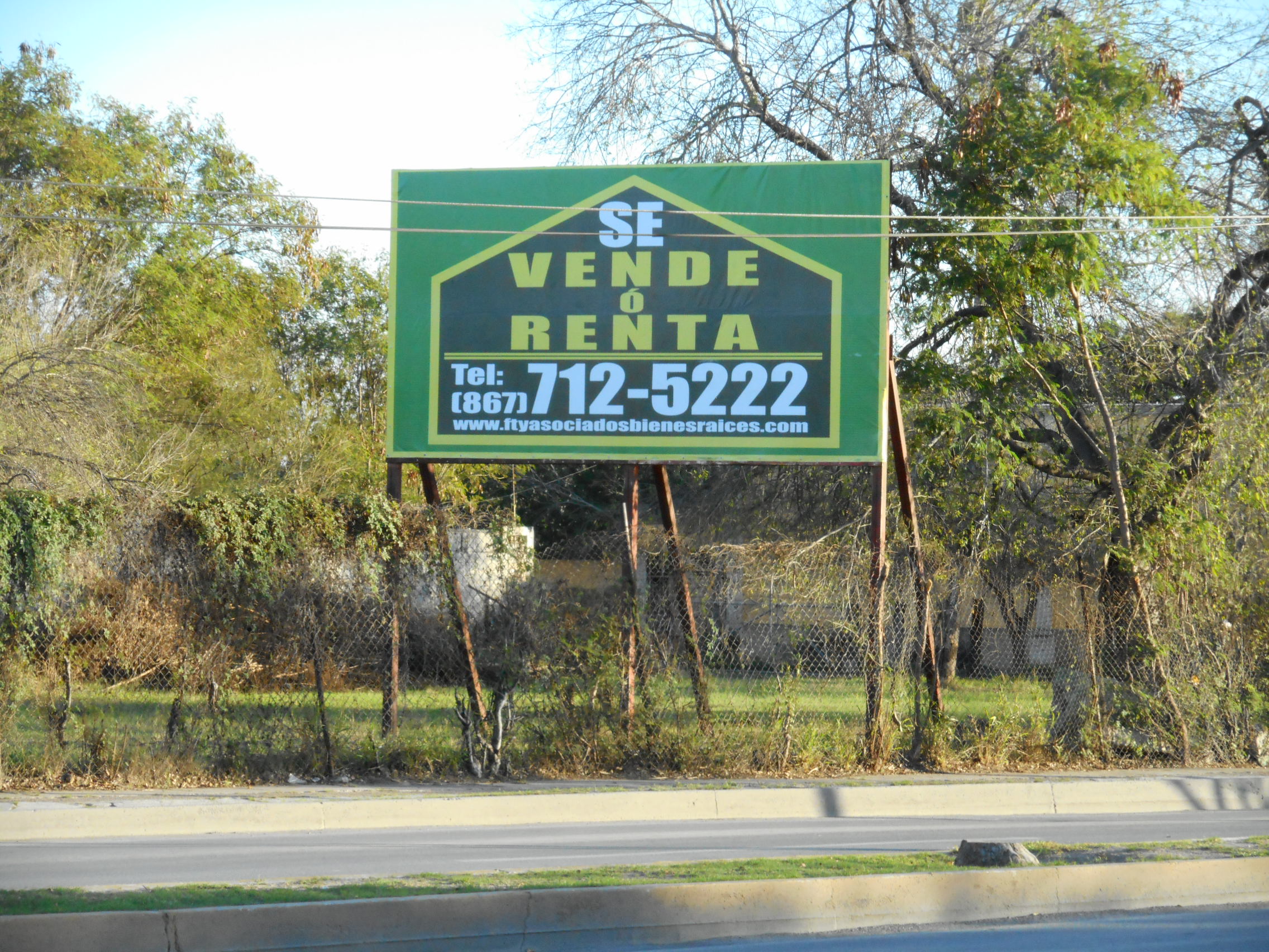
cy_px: 476
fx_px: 4289
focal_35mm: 117
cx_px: 634
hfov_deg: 16.8
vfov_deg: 12.7
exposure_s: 1/250
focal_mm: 20.9
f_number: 5.9
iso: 450
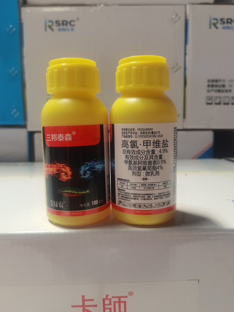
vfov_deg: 65.3
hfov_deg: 51.3
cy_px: 156
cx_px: 117
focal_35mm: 27
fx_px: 243
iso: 125
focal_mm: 4.94
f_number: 1.9
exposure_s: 1/100
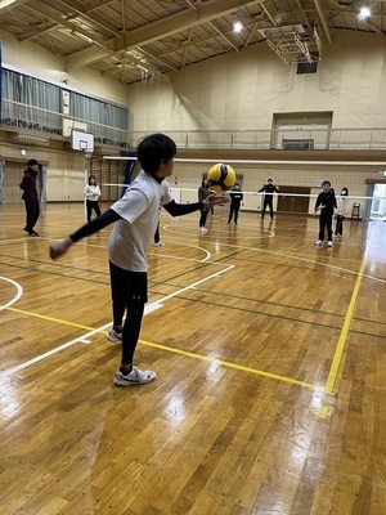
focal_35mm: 26
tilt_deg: -9.1
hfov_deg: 53.1
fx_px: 387
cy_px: 258
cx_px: 193
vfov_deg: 67.3
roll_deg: -3.0
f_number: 1.6
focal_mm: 5.1
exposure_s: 1/62
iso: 125
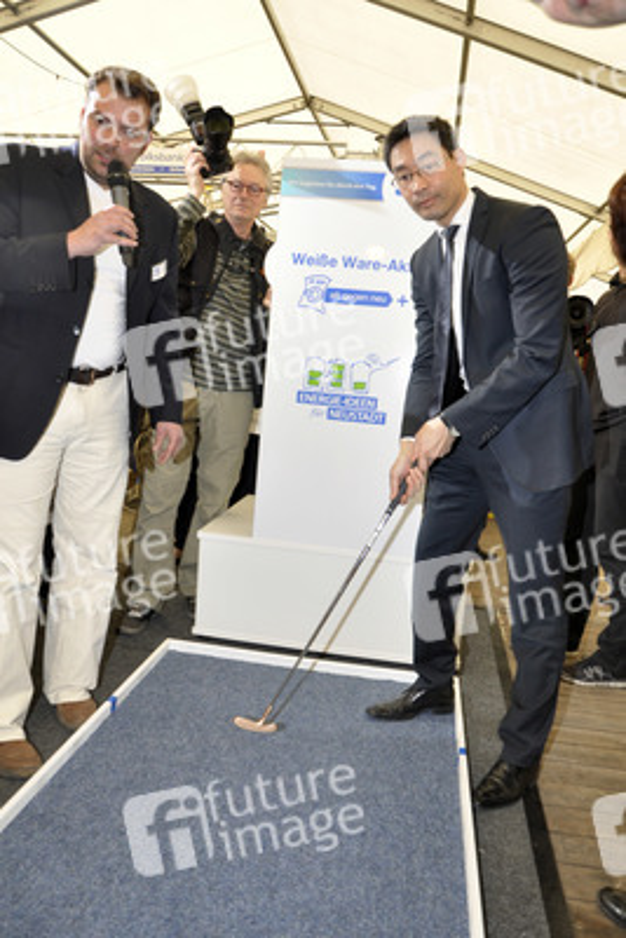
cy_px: 469
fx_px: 704
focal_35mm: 27
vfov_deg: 67.4
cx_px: 313
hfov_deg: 48.0
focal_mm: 18
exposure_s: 1/60
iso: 400
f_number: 5
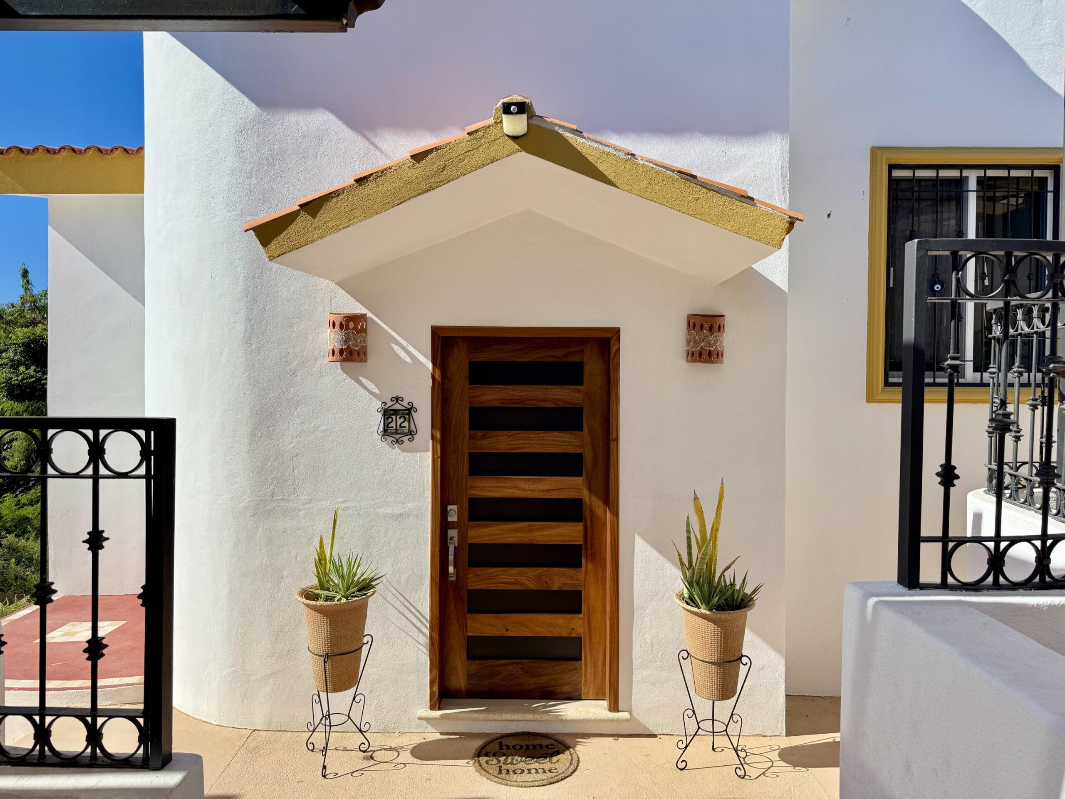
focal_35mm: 24
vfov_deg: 56.8
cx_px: 532
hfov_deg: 71.6
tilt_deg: -1.3
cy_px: 400
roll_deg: +0.3
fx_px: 738
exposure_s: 1/2959
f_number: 1.78
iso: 80
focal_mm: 6.76
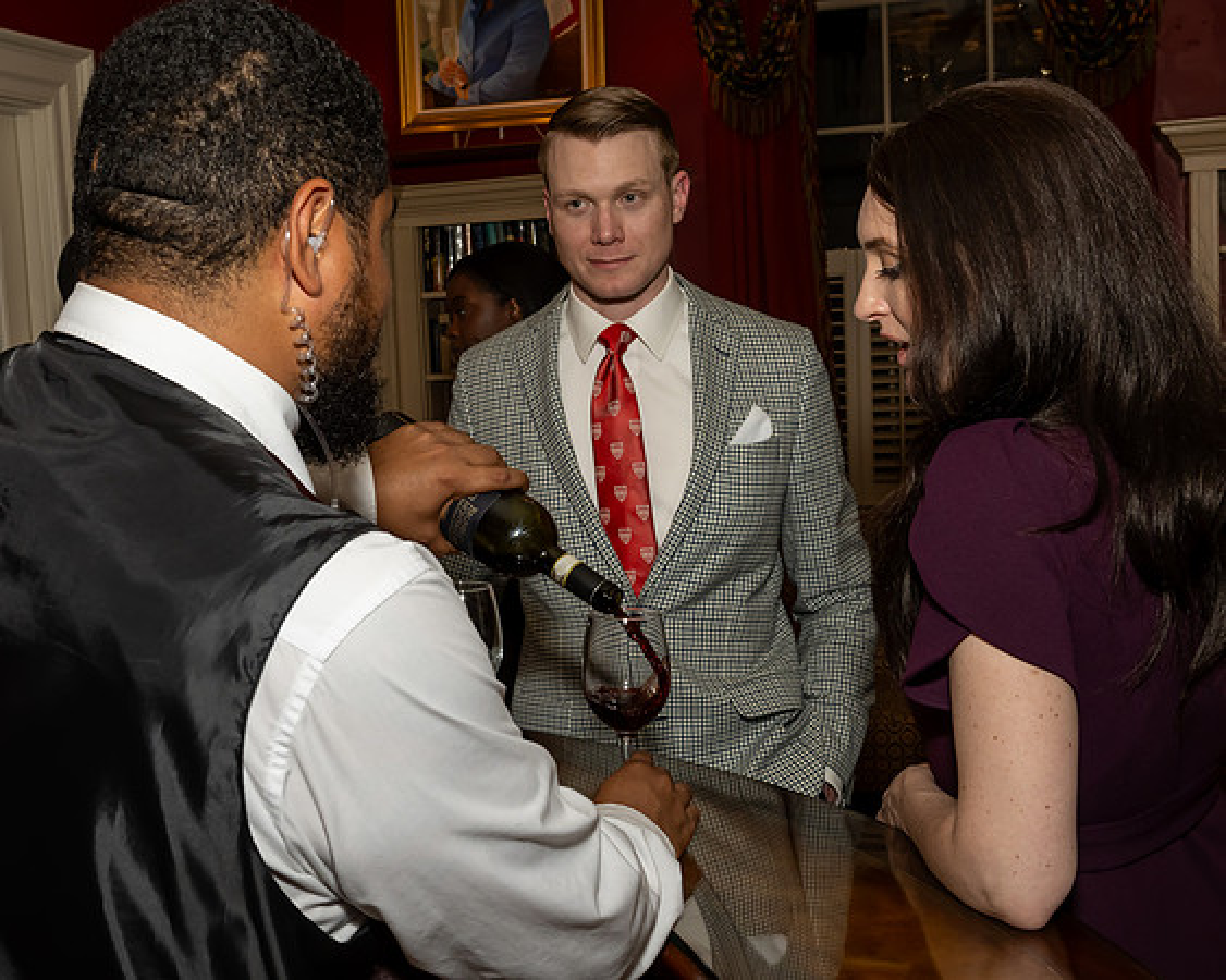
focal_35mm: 47
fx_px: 1716
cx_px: 499
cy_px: 490
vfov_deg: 31.9
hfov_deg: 39.2
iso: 500
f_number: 8
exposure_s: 1/250
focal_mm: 28
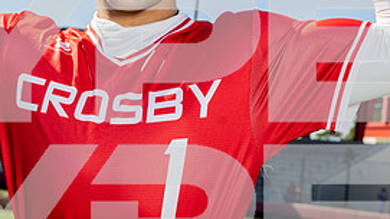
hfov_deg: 17.8
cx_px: 68
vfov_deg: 10.1
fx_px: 1230
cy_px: 47
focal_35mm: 119
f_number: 8
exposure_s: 1/250
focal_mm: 53
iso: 125
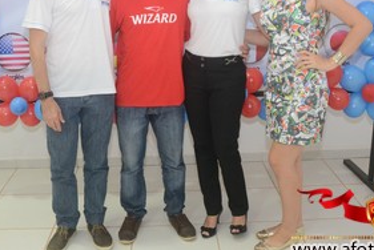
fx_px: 499
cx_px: 180
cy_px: 73
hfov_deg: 41.1
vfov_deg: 27.9
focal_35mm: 48
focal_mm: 20
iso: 1600
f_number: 3.5
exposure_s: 1/125
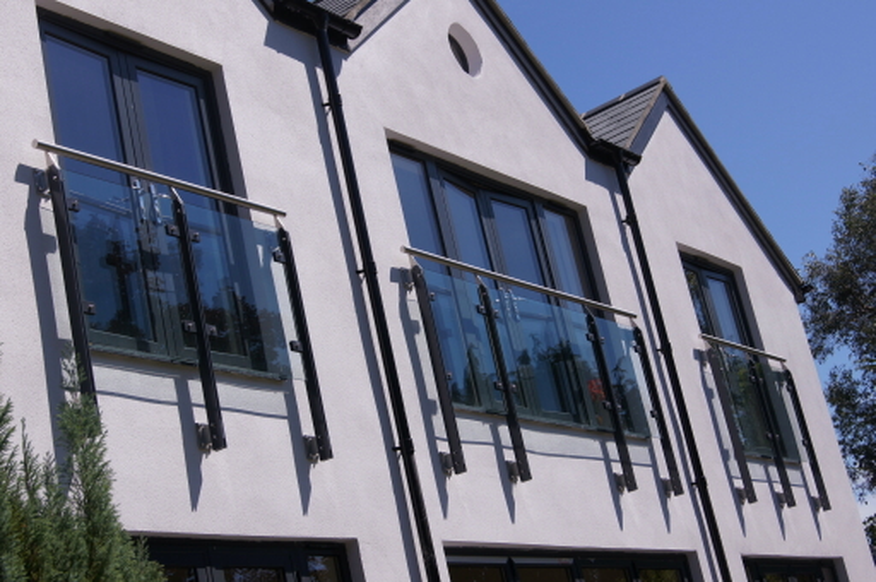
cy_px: 291
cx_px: 438
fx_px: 1640
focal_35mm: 68
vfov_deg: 20.1
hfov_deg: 29.9
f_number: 9
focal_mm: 45
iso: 100
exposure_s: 1/320
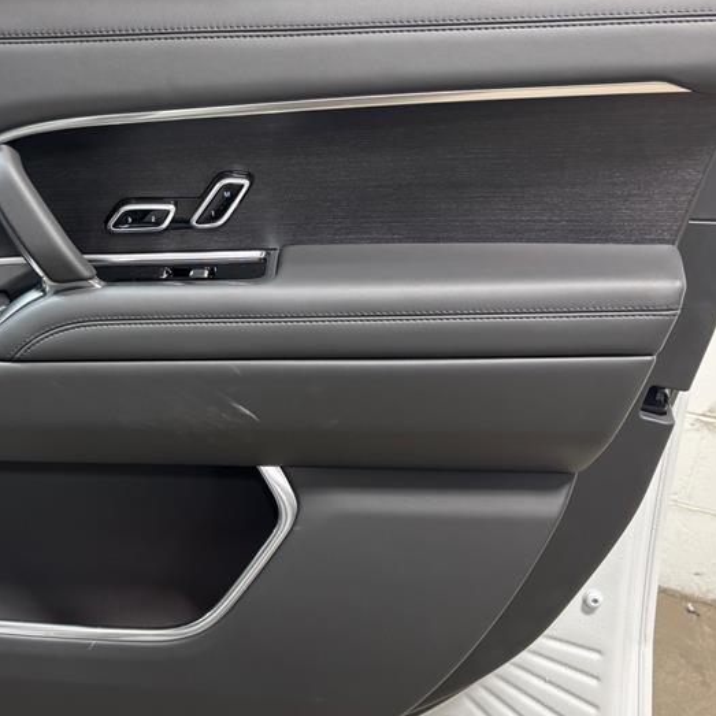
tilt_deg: -19.6
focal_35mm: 45
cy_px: 322
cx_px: 152
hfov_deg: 36.4
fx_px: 1053
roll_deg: -3.6
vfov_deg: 37.5
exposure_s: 1/60
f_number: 1.6
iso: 80
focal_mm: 5.96
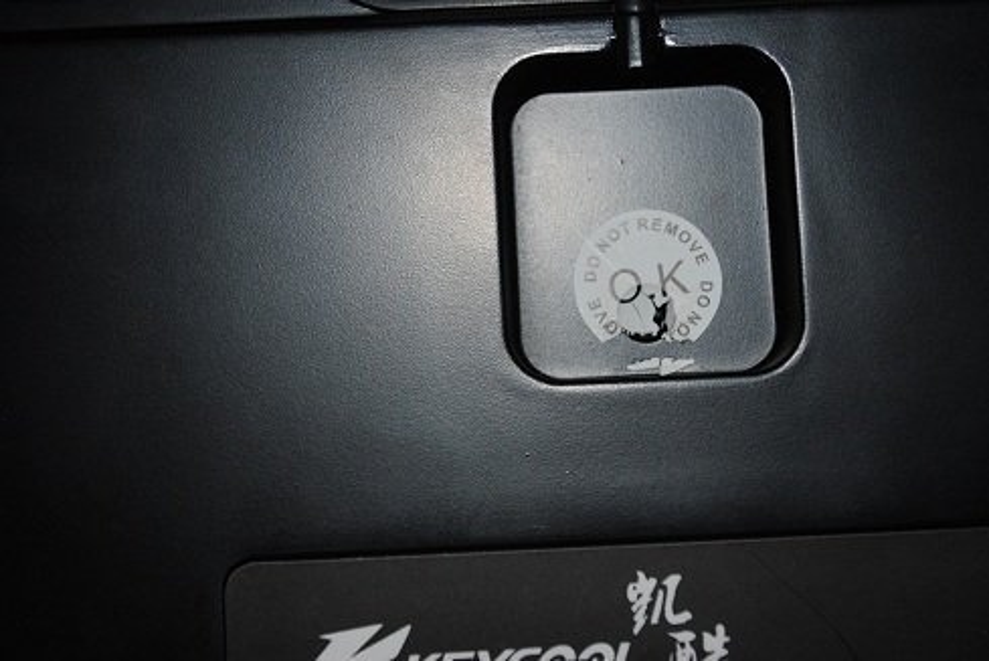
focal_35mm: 60
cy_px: 330
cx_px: 494
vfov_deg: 22.7
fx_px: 1650
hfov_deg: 33.4
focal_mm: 40
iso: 160
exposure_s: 1/60
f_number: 5.3
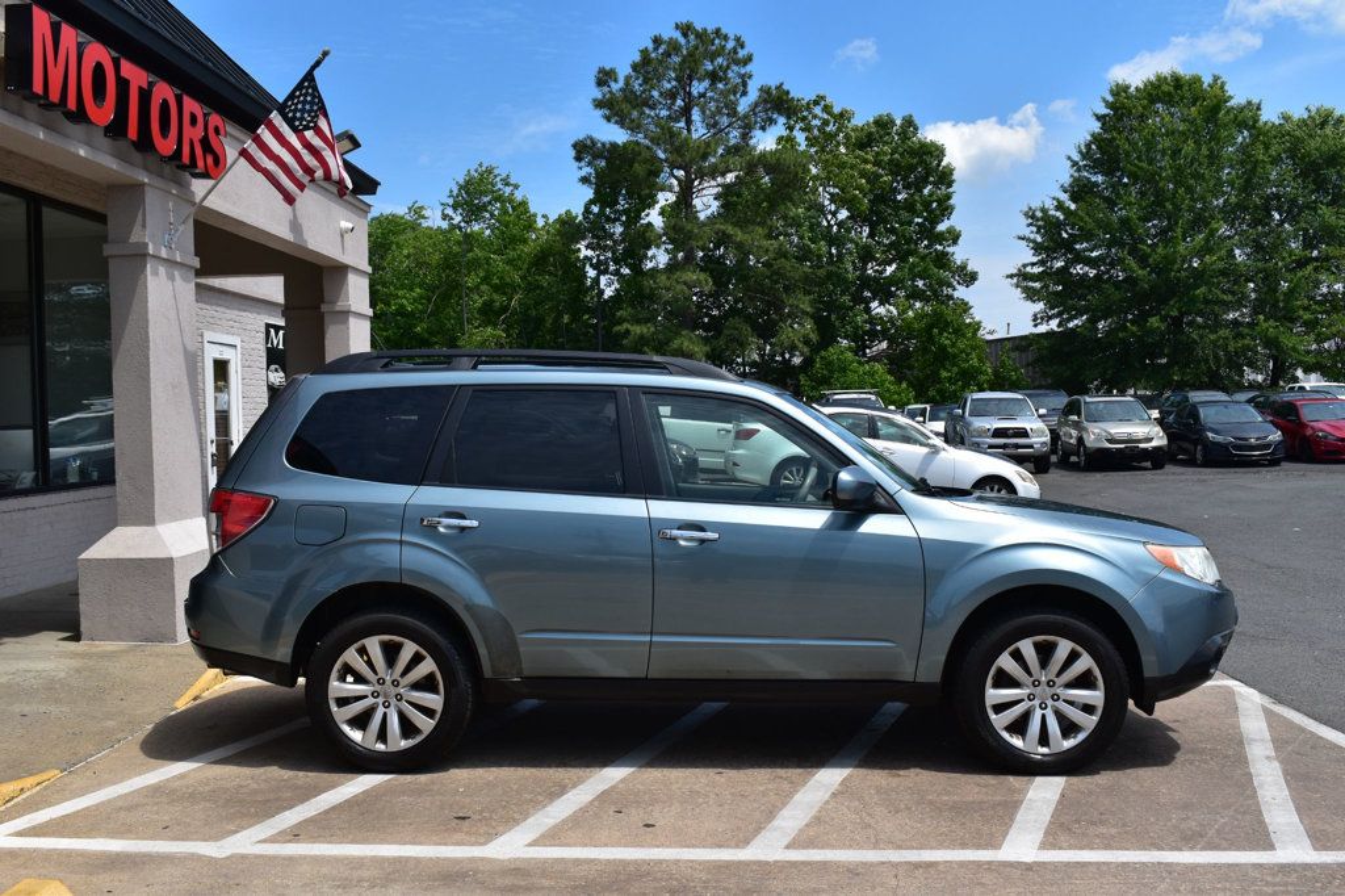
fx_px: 1401
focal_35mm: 38
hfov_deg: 51.3
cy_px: 448
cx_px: 672
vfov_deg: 35.5
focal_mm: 25
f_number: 11
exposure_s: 1/500
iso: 250
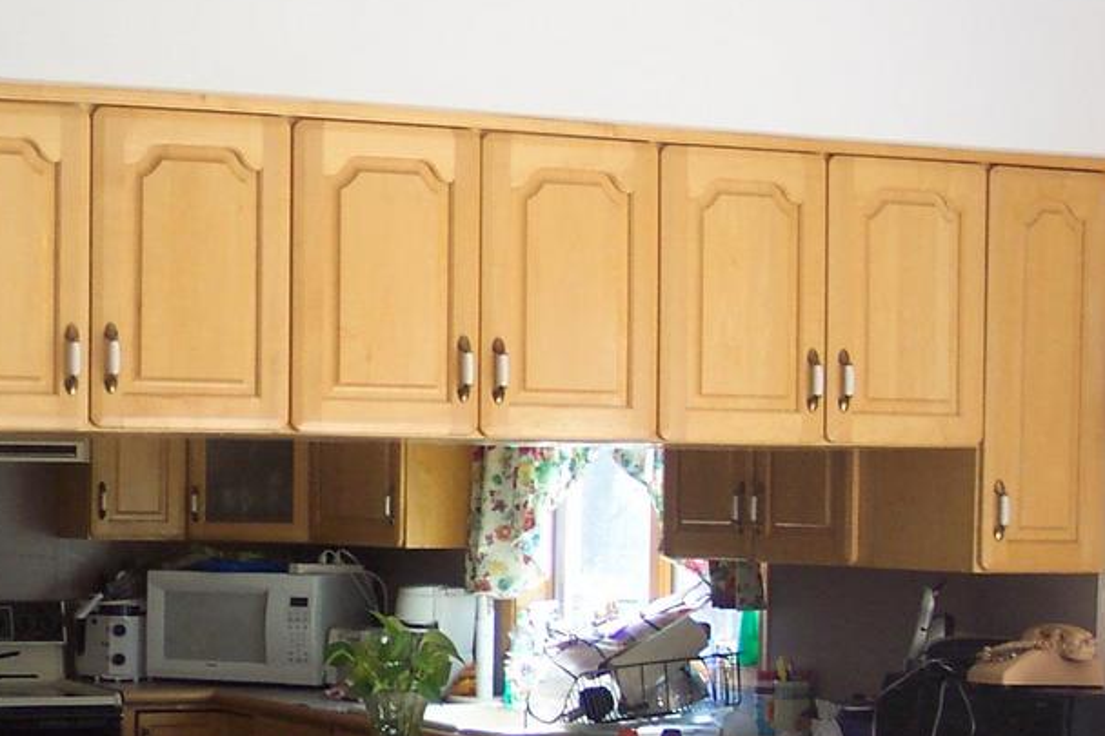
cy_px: 602
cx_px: -13
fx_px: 2455
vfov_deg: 16.9
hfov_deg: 24.2
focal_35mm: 80
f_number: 2.8
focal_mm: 8
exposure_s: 1/60
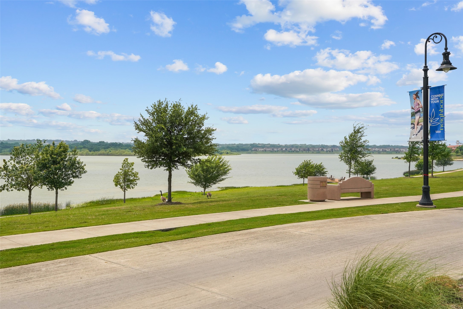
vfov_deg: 38.9
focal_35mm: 34
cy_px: 154
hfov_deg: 55.8
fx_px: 437
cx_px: 232
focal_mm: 23
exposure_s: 1/2000
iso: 640
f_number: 9
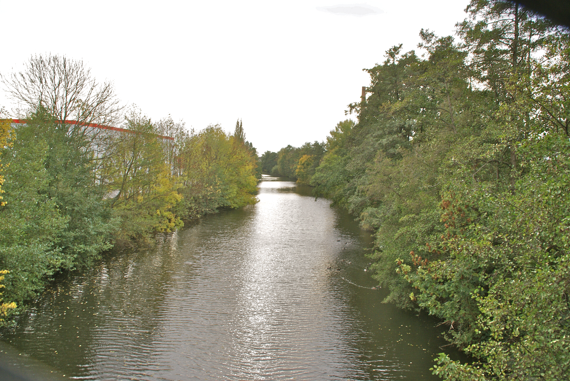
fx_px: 523
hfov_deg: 57.2
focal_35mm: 33
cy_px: 190
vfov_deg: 40.1
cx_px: 285
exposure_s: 1/80
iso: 100
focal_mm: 22
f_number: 8
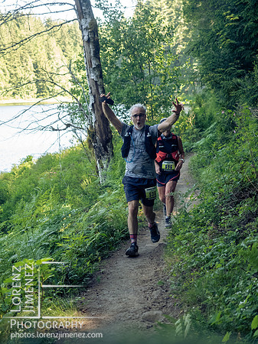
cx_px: 129
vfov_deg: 24.4
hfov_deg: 18.4
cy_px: 172
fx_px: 796
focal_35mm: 80
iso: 2500
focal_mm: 40
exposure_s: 1/1000
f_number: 2.8
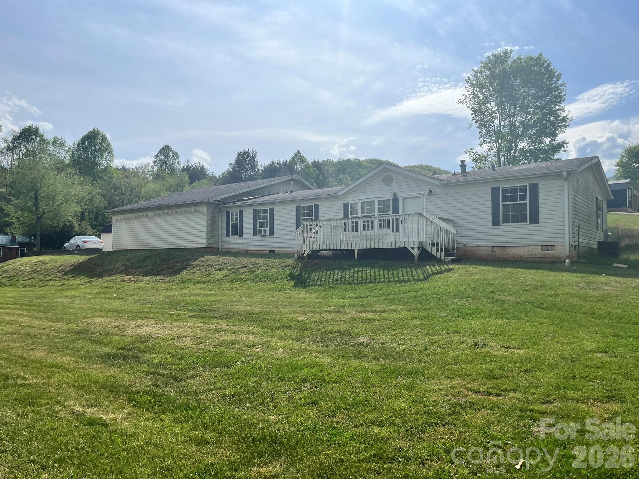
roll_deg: -0.5
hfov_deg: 67.3
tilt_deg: +2.0
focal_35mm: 26
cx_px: 320
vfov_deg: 53.1
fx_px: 480
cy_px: 240
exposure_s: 1/9901
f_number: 1.6
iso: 50
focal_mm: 5.1
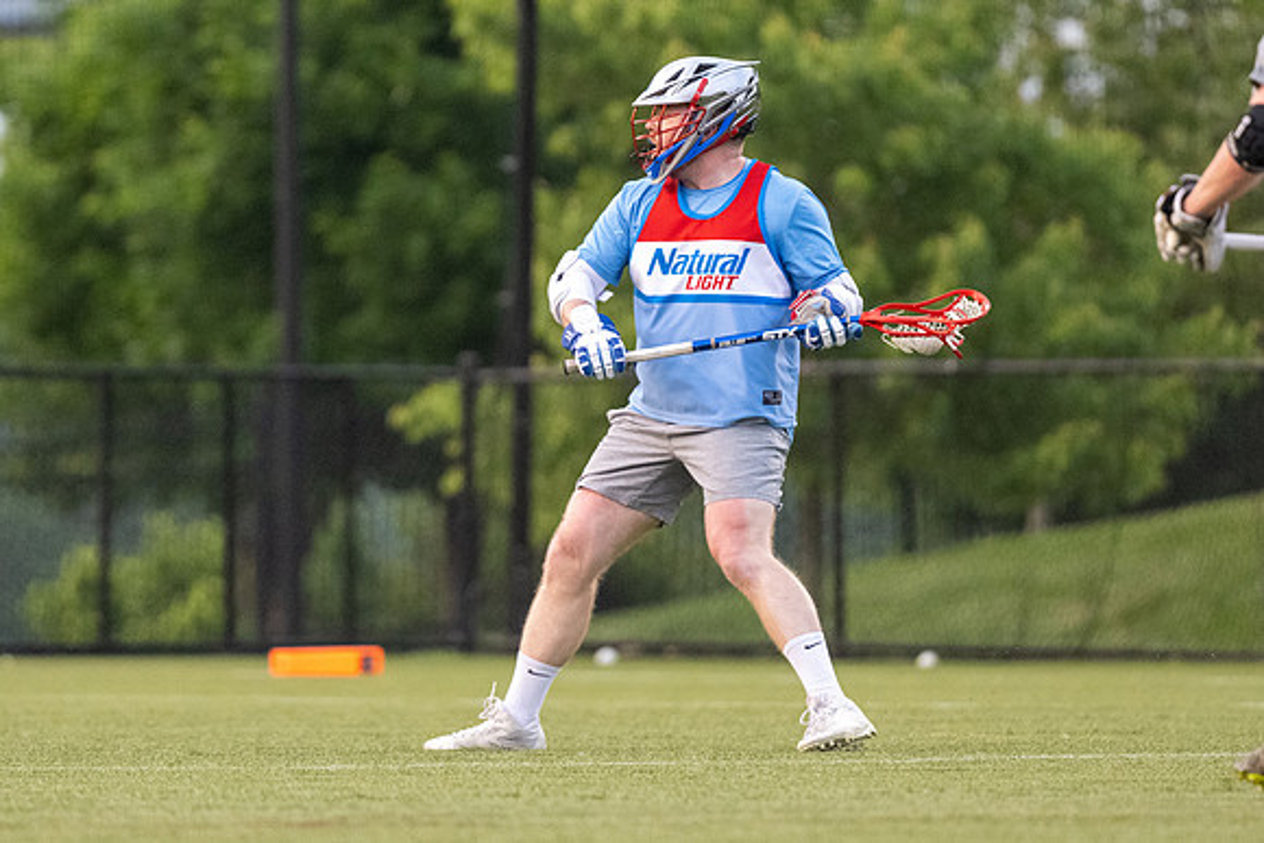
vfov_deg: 1.9
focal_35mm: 735
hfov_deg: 2.8
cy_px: 385
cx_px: 644
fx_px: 25805
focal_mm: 500
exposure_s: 1/1000
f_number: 5.6
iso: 8000
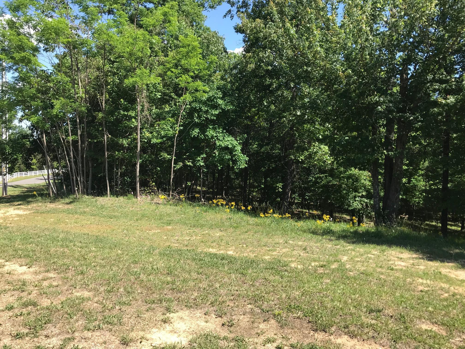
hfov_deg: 63.4
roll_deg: -1.8
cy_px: 174
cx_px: 232
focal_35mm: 28
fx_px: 376
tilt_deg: -5.2
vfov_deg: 49.7
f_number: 1.8
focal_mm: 3.99
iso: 20
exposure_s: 1/833
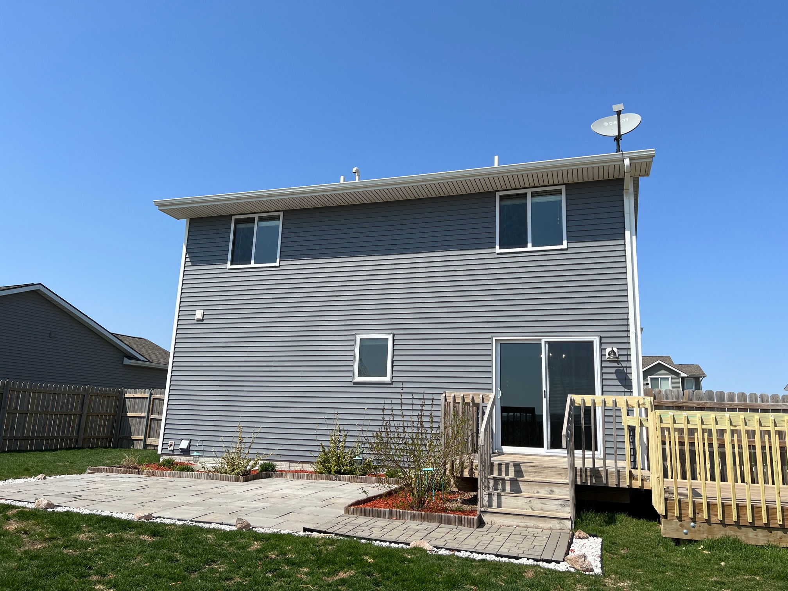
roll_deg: -1.9
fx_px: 592
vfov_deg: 53.1
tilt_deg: +11.5
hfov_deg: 67.3
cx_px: 394
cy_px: 296
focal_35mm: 26
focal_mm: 5.7
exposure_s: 1/5587
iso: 50
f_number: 1.5
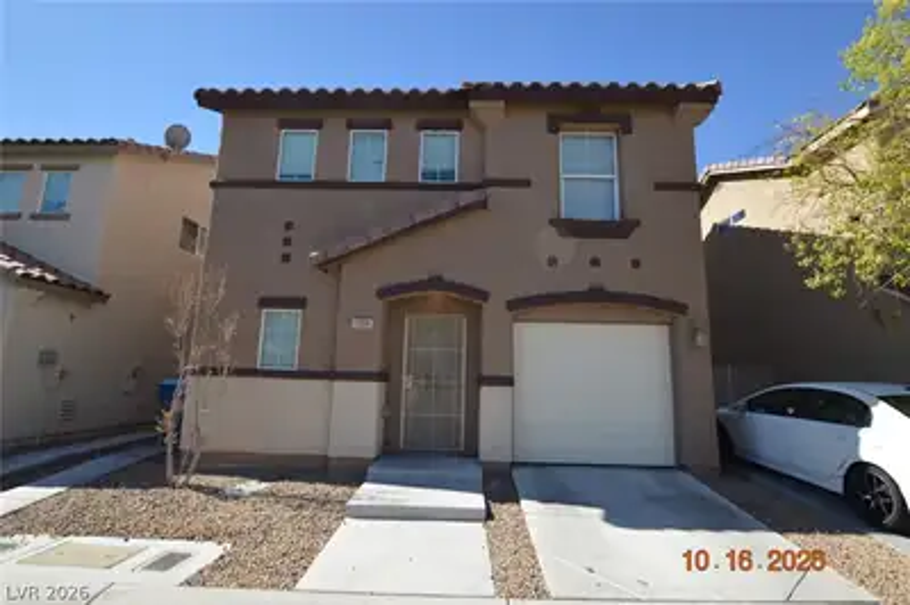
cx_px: 455
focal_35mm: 17
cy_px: 302
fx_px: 436
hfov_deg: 92.5
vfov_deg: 69.6
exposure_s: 1/200
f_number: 8
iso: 100
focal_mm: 11.5
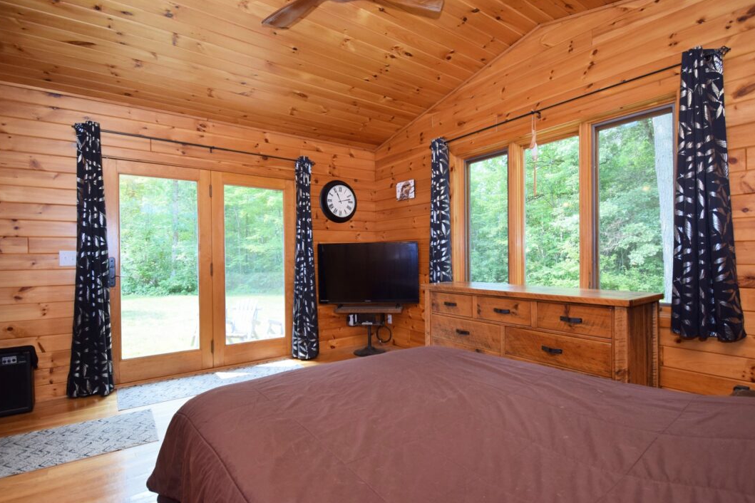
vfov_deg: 70.4
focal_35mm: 17
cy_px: 258
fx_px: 356
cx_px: 378
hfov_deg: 93.3
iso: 400
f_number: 5
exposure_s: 1/100
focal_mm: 10
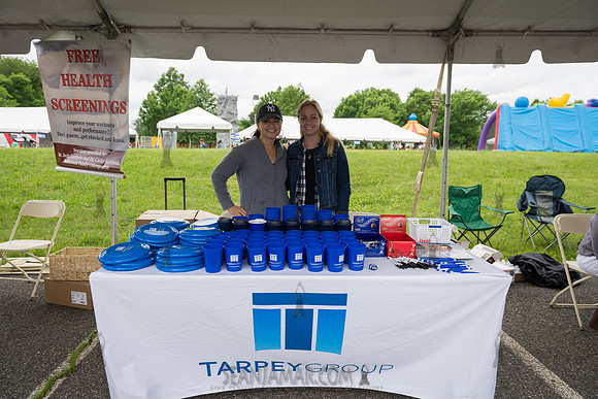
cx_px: 299
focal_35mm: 24
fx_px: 399
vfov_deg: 53.2
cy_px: 200
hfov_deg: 73.7
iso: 200
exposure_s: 1/400
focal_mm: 24
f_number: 4.5
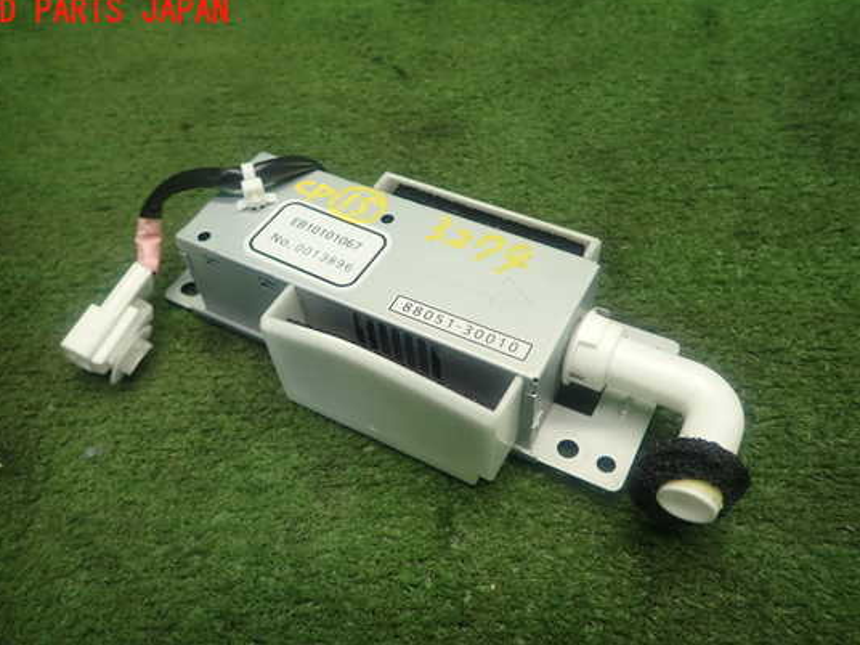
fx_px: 696
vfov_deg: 49.7
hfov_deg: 63.4
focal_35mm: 28
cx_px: 419
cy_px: 353
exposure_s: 1/60
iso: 125
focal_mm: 4.5
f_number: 2
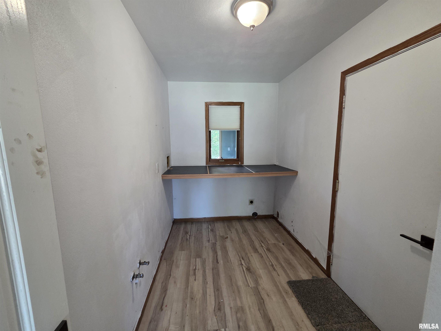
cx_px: 220
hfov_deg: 106.2
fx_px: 166
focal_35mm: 13
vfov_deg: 89.9
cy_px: 166
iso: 400
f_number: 2.2
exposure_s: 1/60
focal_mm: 2.2
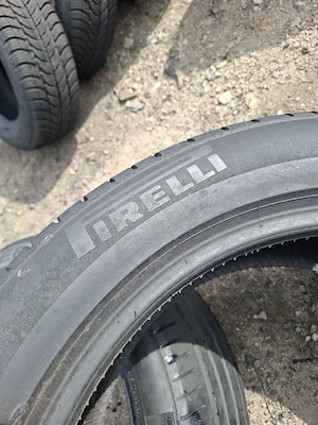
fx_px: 282
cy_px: 212
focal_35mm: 23
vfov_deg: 73.9
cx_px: 159
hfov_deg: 58.9
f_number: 1.8
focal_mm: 5.54
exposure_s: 1/323
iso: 50
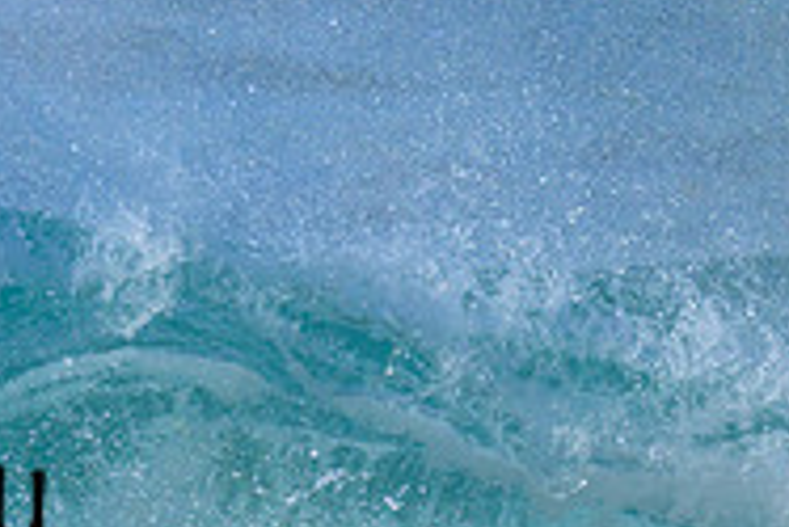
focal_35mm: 3416
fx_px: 74923
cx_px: -532
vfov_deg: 0.4
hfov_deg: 0.6
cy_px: 650
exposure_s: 1/2000
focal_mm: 800
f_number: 6.3
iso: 320
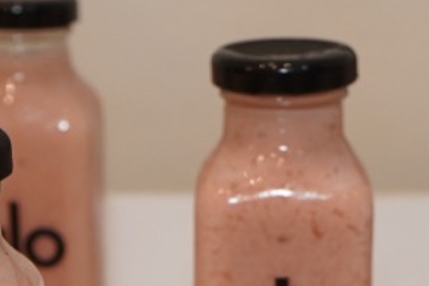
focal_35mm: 172
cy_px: 469
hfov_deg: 11.9
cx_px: 265
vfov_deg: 7.8
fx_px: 2050
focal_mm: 35
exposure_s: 1/125
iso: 800
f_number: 4.5
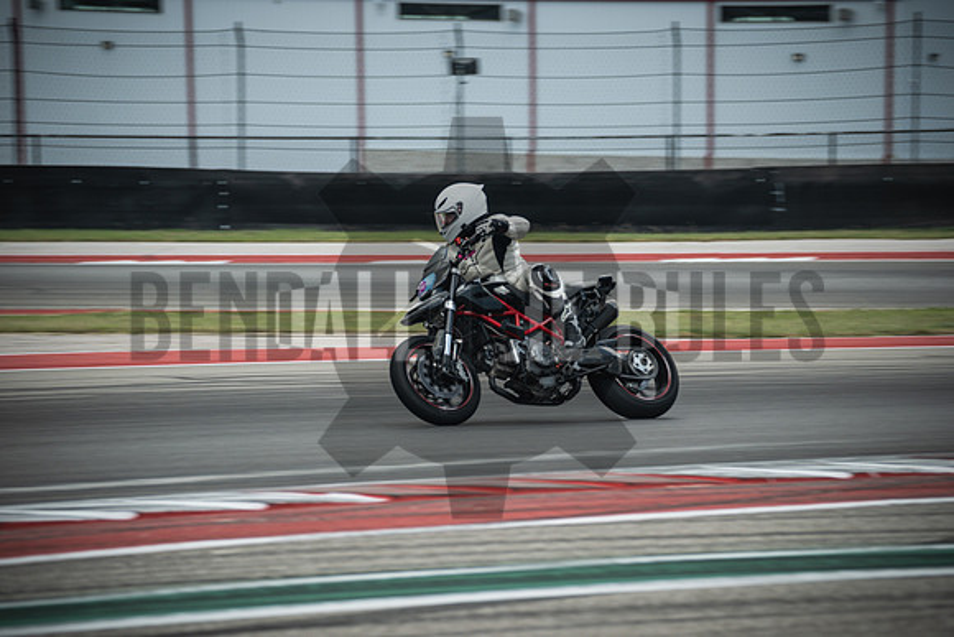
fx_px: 7024
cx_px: 477
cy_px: 318
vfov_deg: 5.2
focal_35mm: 265
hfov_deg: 7.8
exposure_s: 1/320
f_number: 4.8
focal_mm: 176.7
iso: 160
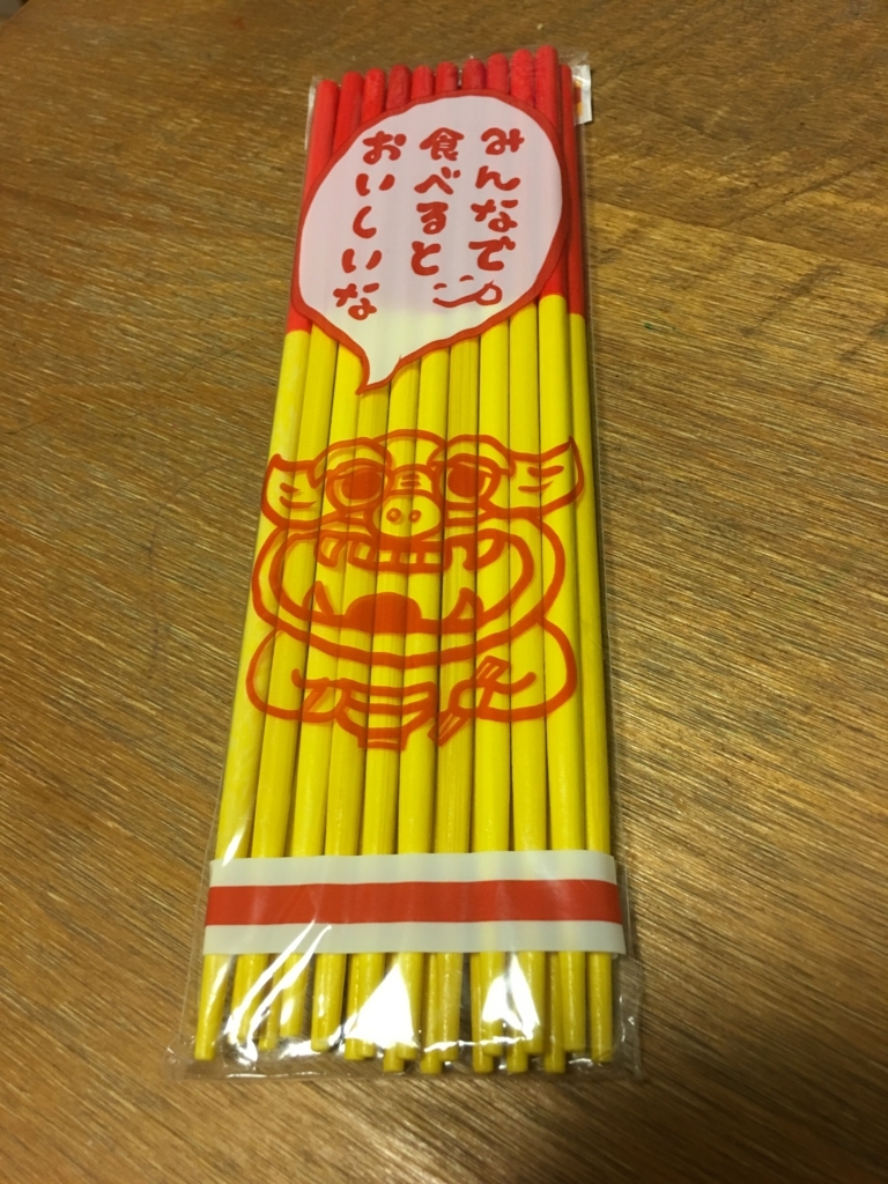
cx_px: 444
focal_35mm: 29
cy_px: 592
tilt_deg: -59.2
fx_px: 992
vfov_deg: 61.7
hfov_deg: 48.2
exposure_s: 1/15
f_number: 2.2
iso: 50
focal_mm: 4.15
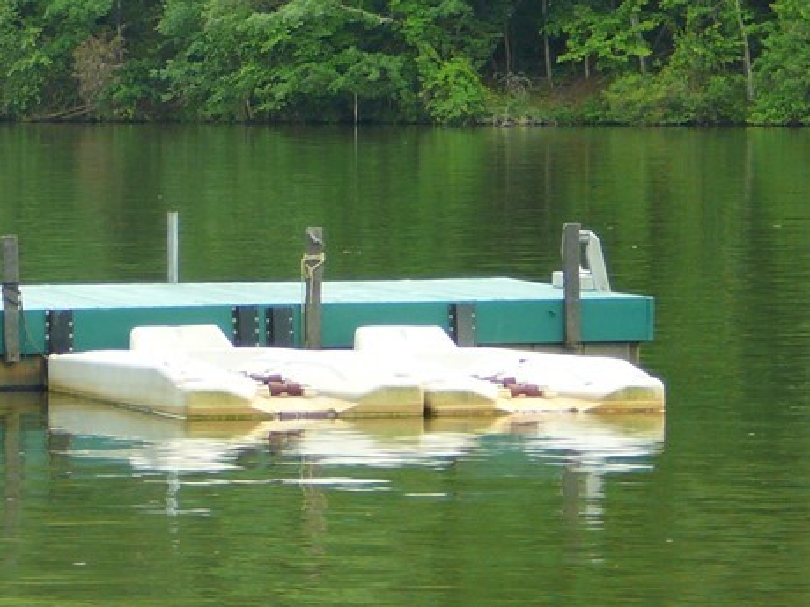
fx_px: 6669
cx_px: 210
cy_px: 426
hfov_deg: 6.9
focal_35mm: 285
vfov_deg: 5.2
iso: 80
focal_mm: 19
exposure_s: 1/100
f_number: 3.9
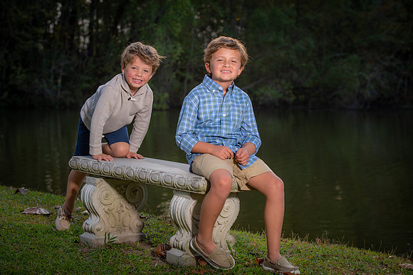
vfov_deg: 16.1
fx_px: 975
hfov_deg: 23.9
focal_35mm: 85
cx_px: 206
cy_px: 138
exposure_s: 1/250
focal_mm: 85
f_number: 5.6
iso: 250
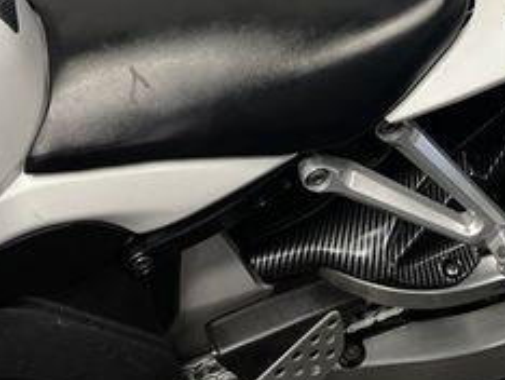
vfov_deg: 19.3
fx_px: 1037
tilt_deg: -34.4
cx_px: 432
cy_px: -108
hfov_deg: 26.6
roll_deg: +5.6
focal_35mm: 71
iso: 100
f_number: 1.6
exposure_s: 1/100
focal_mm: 5.1
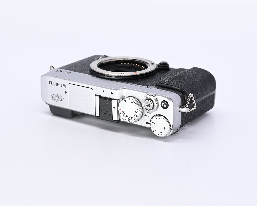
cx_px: 120
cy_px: 102
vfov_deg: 18.1
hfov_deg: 22.5
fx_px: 647
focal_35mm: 85
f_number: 9
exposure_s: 1/160
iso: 500
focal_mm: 50
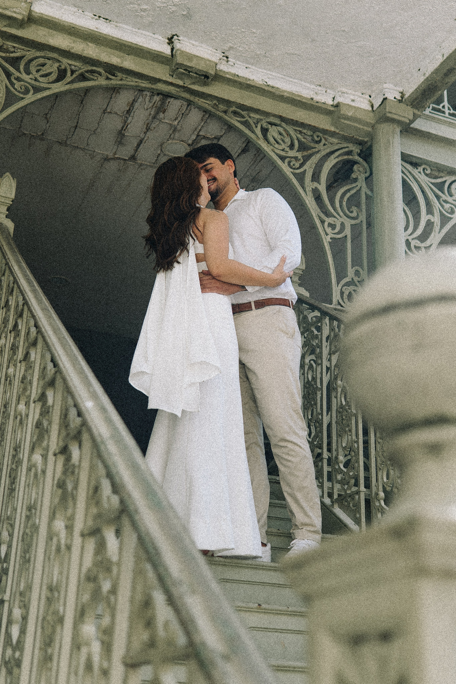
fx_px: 855
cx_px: 228
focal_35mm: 45
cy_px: 342
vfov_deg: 43.6
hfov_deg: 29.9
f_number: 2.8
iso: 100
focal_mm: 30
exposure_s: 1/400
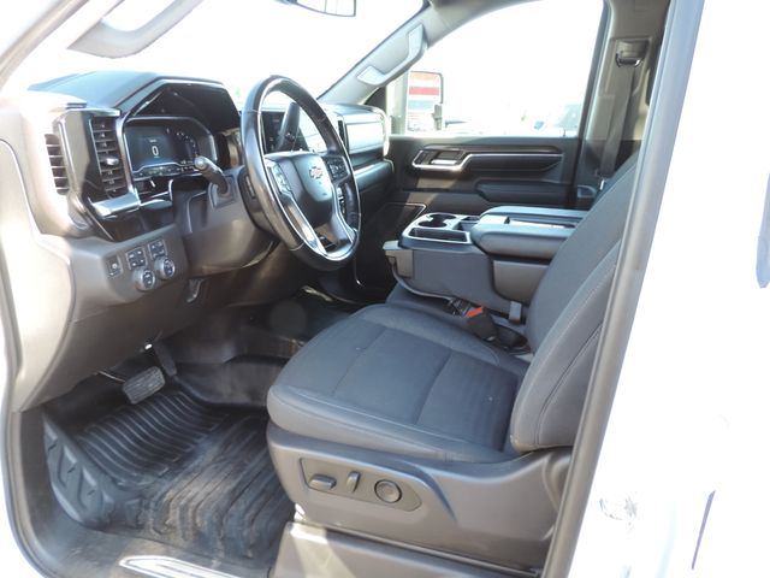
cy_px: 289
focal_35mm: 24
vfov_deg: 56.8
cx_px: 385
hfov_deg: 71.6
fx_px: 534
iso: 125
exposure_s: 1/30
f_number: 3
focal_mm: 4.3
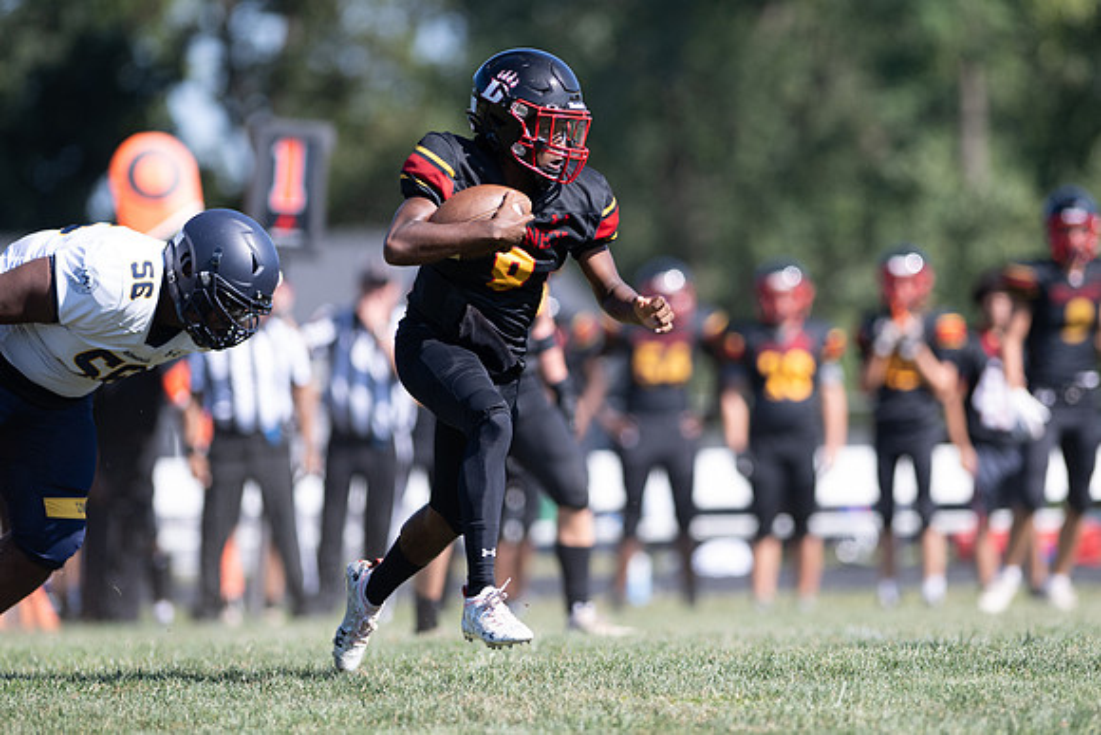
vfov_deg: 3.7
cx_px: 635
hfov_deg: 5.5
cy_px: 367
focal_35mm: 374
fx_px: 11456
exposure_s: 1/1600
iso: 200
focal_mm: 300
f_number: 2.8
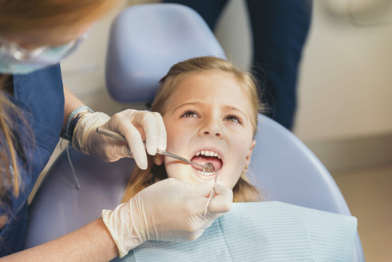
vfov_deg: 19.5
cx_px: 196
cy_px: 131
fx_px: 763
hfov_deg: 28.8
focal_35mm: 70
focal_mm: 70
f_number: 2.8
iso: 100
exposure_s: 1/200
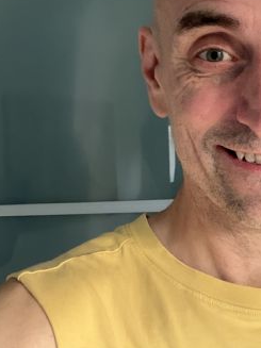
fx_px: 553
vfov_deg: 34.6
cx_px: 234
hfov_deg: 25.7
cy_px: 116
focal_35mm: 55
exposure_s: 1/30
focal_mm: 2.71
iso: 500
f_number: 1.9
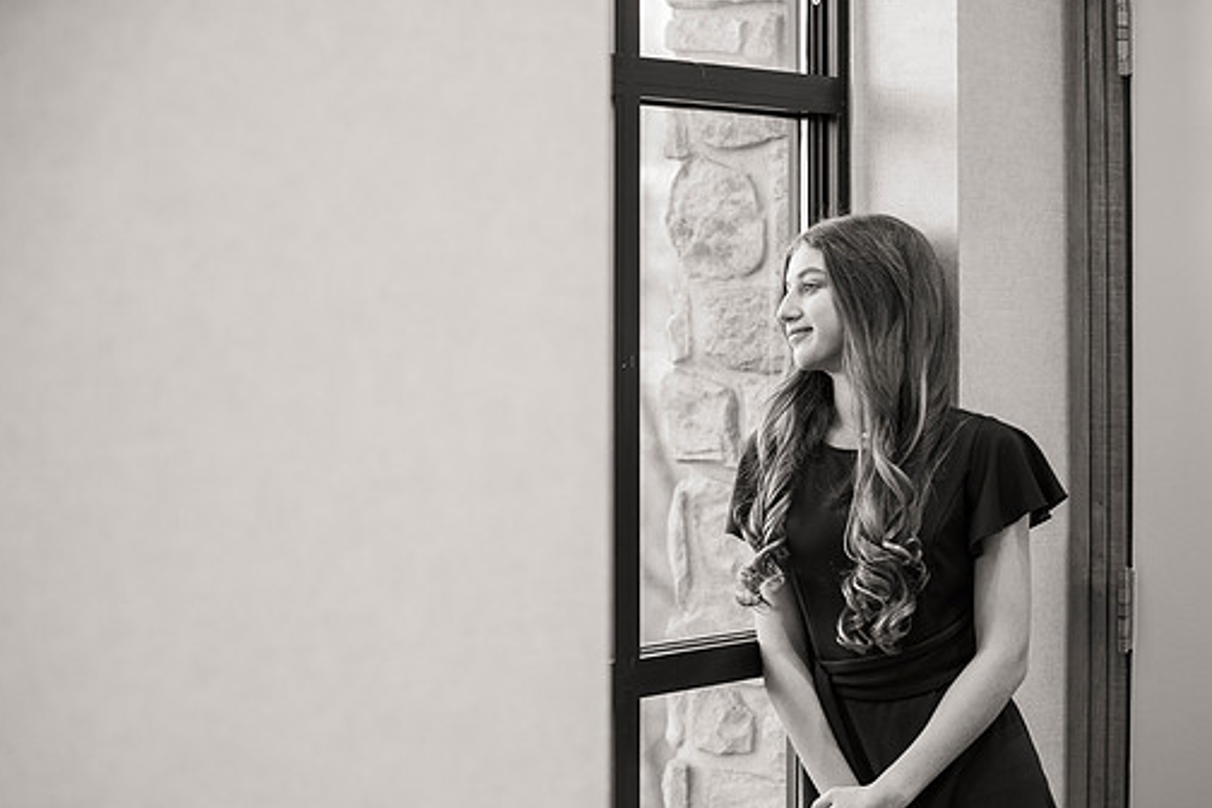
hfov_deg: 24.5
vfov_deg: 16.5
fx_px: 2794
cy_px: 439
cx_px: 644
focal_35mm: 83
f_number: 2.8
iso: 1000
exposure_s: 1/125
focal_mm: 70
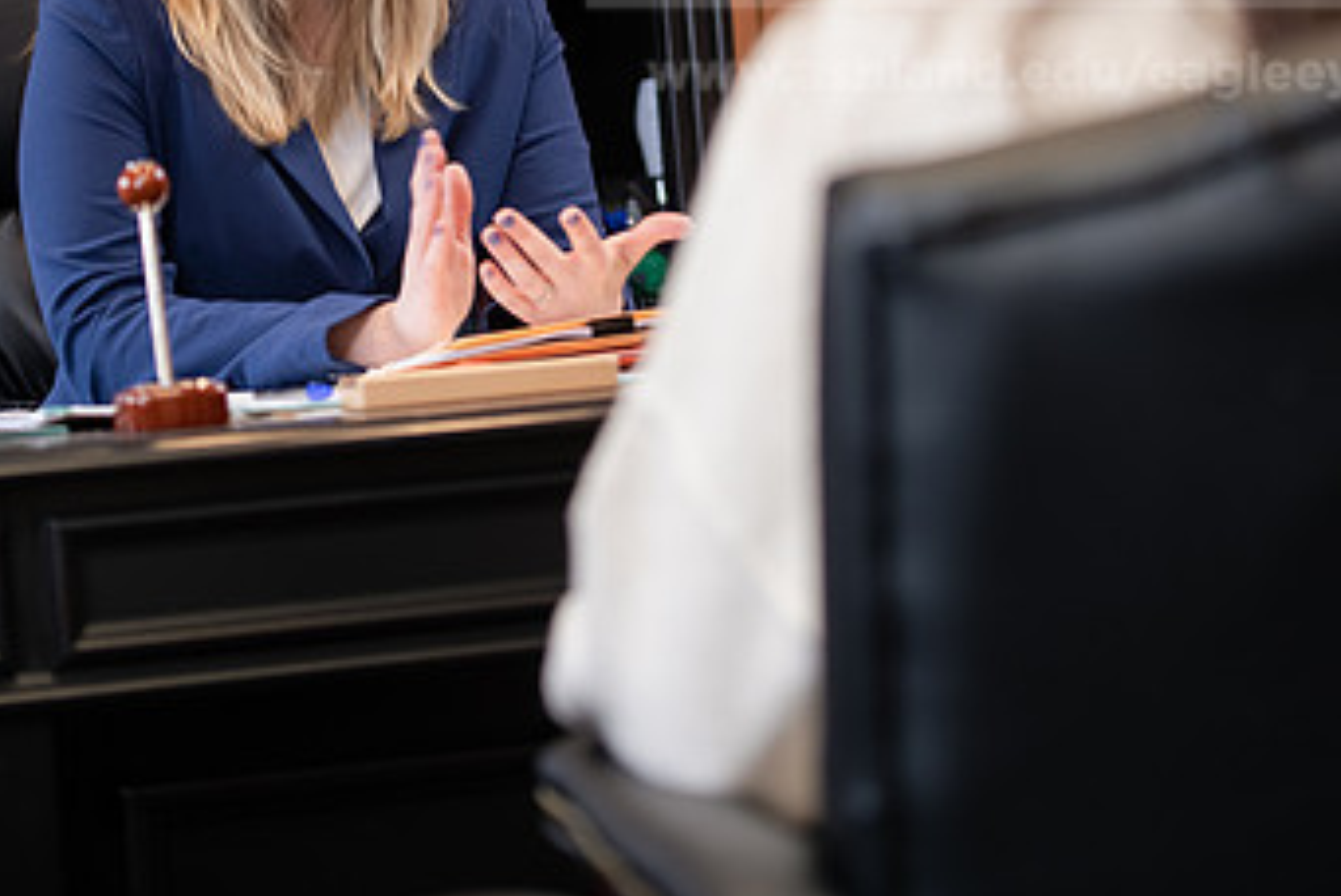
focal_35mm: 119
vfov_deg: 11.5
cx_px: 468
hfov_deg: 17.2
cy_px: 155
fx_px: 4436
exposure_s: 1/160
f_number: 2.8
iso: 800
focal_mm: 70
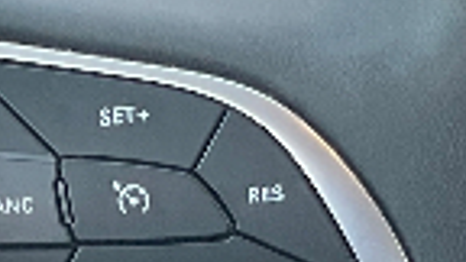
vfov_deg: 3.0
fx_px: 4992
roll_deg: -2.0
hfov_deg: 5.2
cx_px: -547
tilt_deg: -35.7
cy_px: 107
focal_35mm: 404
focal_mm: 6
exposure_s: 1/99
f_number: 2
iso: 50
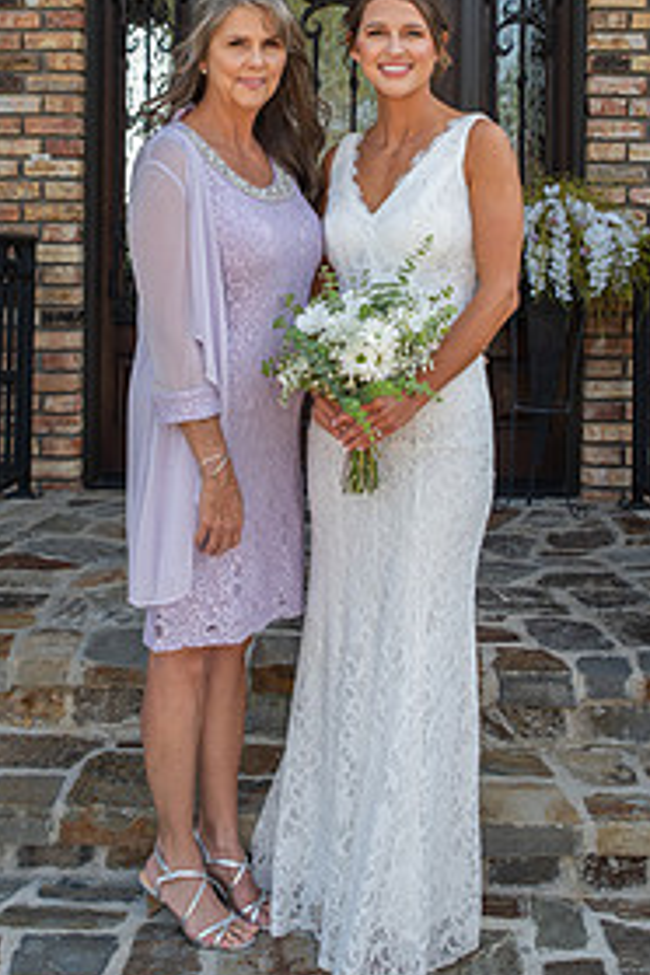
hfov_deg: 27.0
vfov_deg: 38.6
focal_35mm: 50
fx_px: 1354
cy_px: 245
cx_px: 315
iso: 125
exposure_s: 1/160
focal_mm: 31
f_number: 4.5
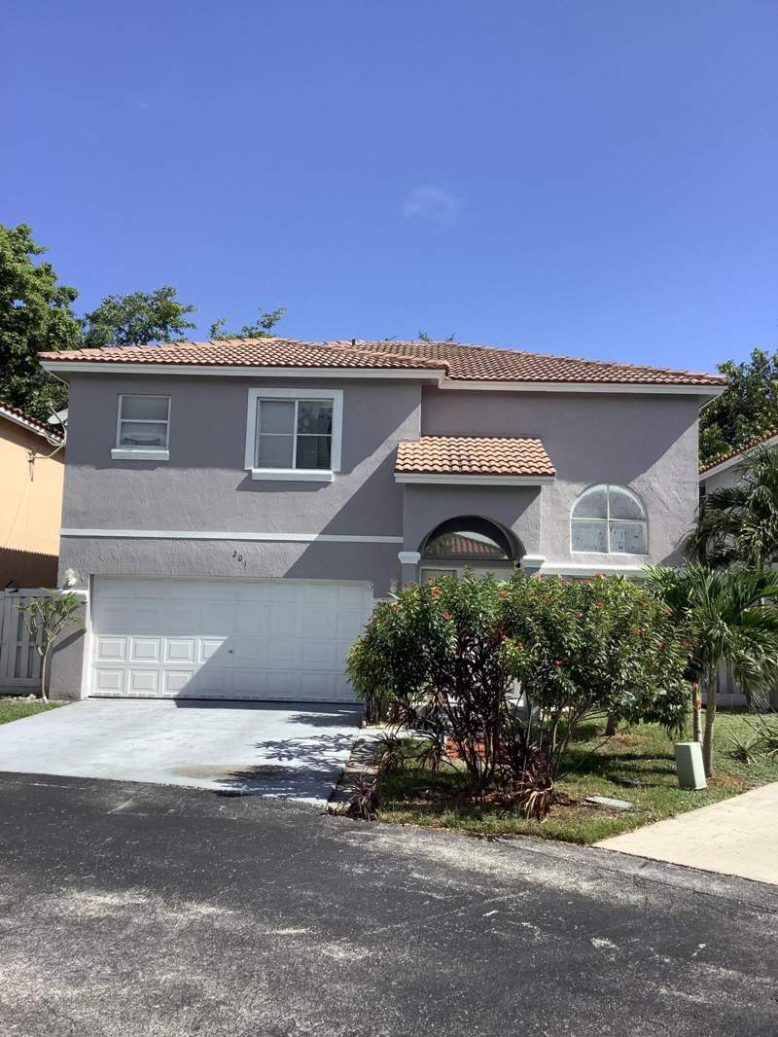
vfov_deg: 58.3
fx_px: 929
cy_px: 518
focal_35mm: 31
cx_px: 389
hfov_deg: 45.5
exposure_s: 1/1294
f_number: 2.4
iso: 25
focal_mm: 3.3
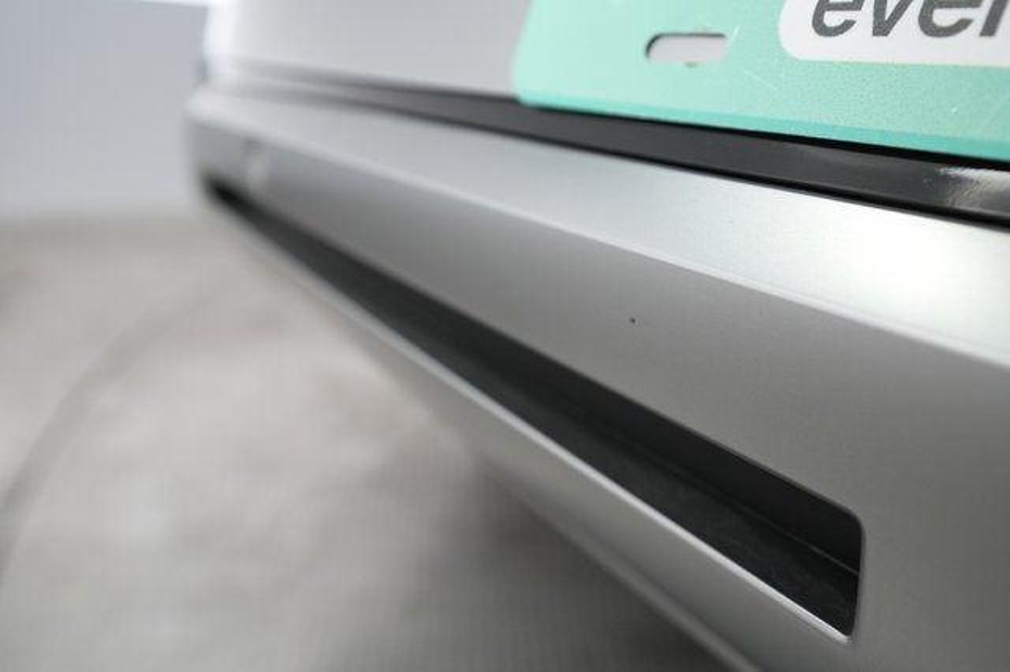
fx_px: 785
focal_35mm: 28
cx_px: 505
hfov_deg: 65.5
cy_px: 336
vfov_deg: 46.4
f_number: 4.5
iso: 2000
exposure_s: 1/100
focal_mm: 28
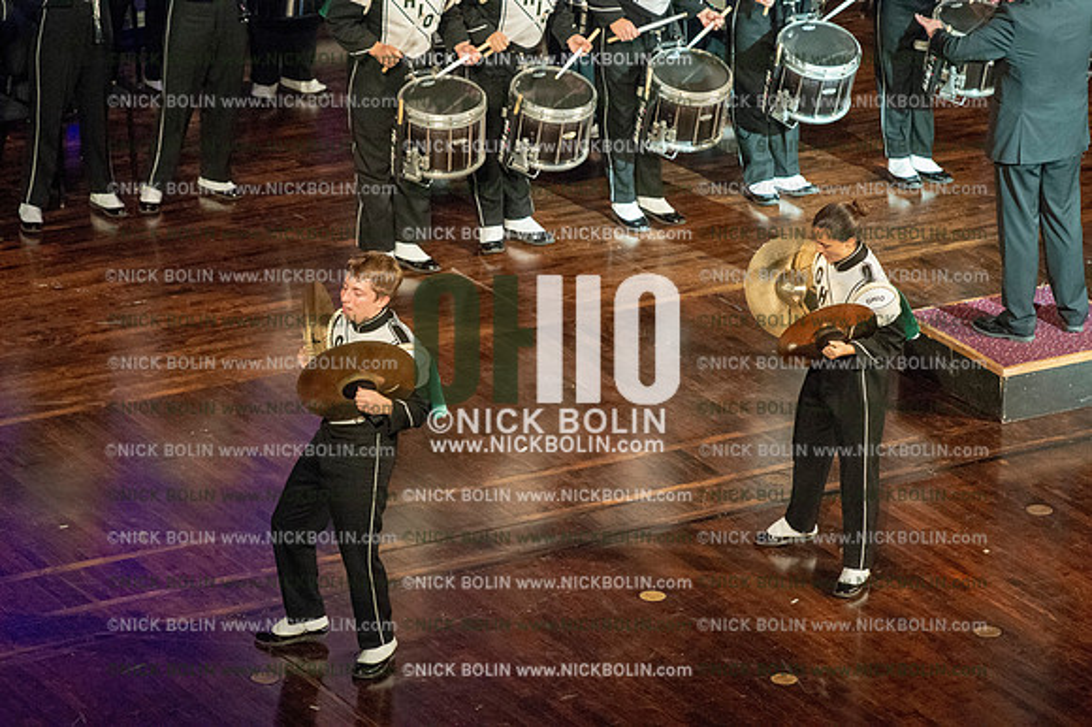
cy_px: 364
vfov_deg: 6.9
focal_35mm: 200
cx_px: 546
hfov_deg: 10.3
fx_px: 6063
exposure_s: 1/500
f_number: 5.6
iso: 8000
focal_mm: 200
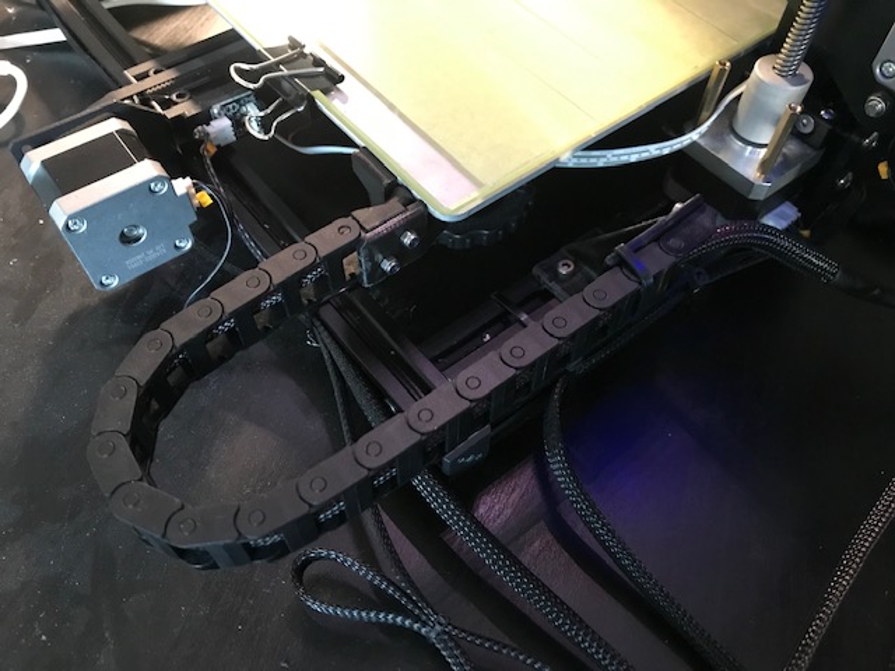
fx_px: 724
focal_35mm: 28
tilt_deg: -57.3
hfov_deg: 63.4
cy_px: 336
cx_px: 448
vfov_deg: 49.7
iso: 80
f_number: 1.8
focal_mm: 3.99
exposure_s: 1/7
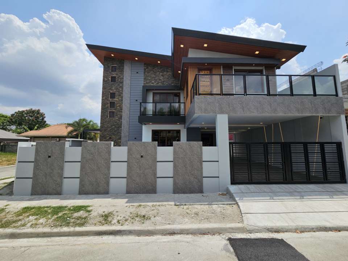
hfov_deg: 106.2
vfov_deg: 89.9
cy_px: 130
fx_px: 131
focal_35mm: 13
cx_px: 174
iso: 50
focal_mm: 2.2
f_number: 2.2
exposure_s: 1/3464
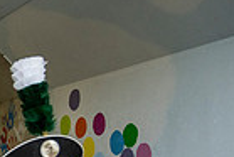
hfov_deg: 15.8
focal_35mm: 100
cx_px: -241
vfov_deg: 13.2
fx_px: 651
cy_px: 208
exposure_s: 1/800
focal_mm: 24
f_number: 4
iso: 1600
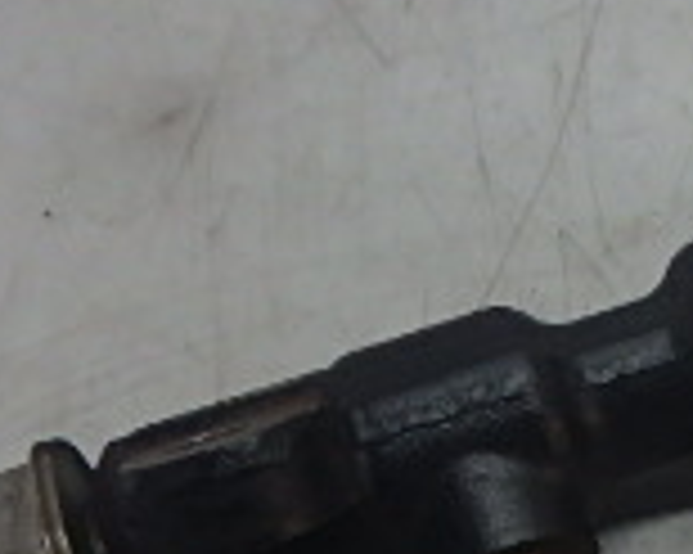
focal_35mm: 85
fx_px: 1742
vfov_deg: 17.8
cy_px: 504
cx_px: 1048
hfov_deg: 19.5
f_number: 3.5
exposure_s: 1/60
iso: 200
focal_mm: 3.7
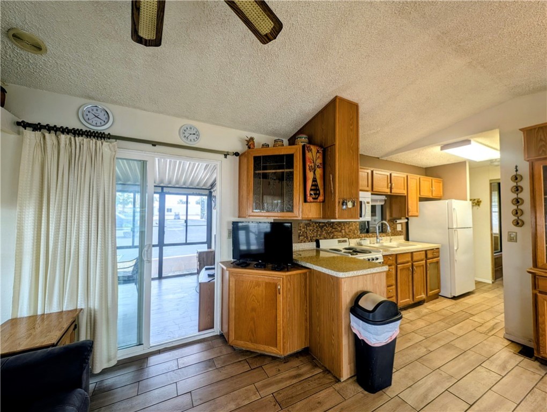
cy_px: 206
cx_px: 274
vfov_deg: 94.6
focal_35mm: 12
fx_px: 190
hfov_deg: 110.5
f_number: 1.95
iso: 58
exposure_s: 1/120
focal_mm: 2.23
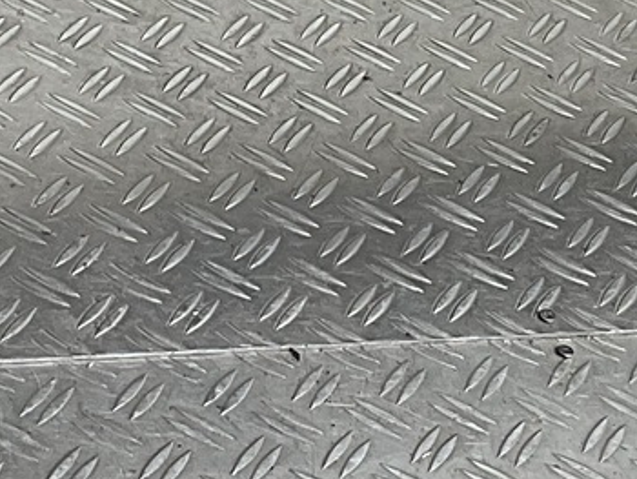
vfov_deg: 8.9
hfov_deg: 11.8
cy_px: 173
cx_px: 258
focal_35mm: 167
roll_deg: -17.1
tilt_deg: -37.4
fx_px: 3075
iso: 16
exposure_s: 1/202
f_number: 1.8
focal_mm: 3
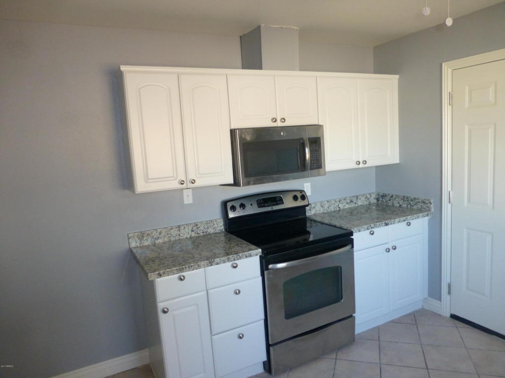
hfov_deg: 71.6
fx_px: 350
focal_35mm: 24
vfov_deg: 56.8
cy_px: 189
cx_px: 252
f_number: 3.3
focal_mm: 4.3
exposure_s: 1/60
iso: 320
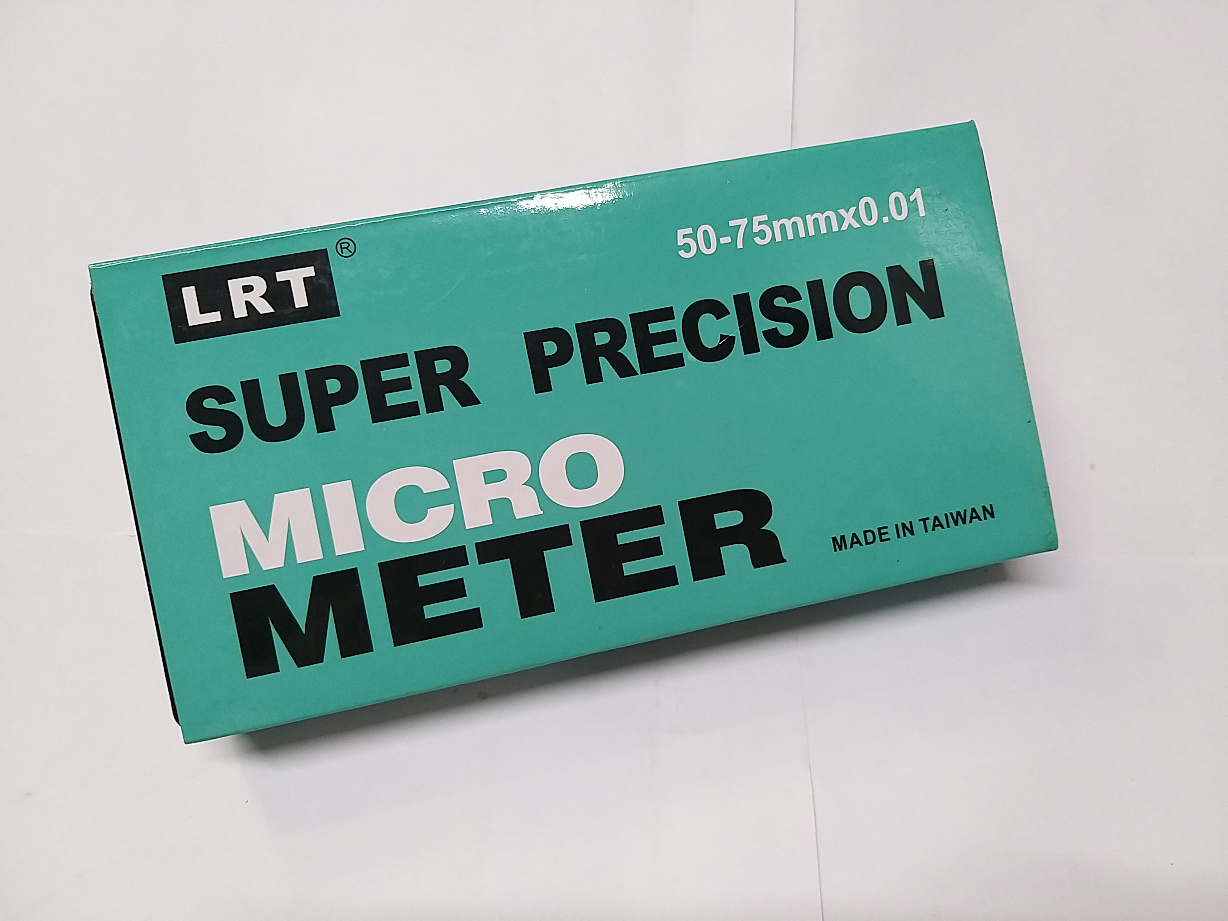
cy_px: 460
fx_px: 958
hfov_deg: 65.3
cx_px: 614
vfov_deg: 51.4
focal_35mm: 27
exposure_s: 1/50
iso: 125
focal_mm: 3.93
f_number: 1.7
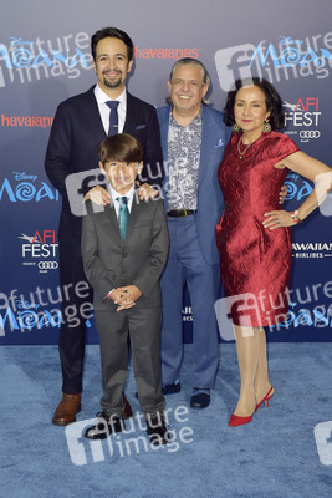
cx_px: 166
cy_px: 249
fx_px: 857
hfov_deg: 21.9
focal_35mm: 62
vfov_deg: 32.4
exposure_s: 1/320
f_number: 4.5
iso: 400
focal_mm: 62
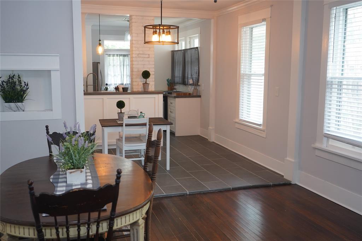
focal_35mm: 36
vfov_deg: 36.8
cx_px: 181
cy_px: 120
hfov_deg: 53.1
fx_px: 362
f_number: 4
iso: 1600
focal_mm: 36
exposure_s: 1/100
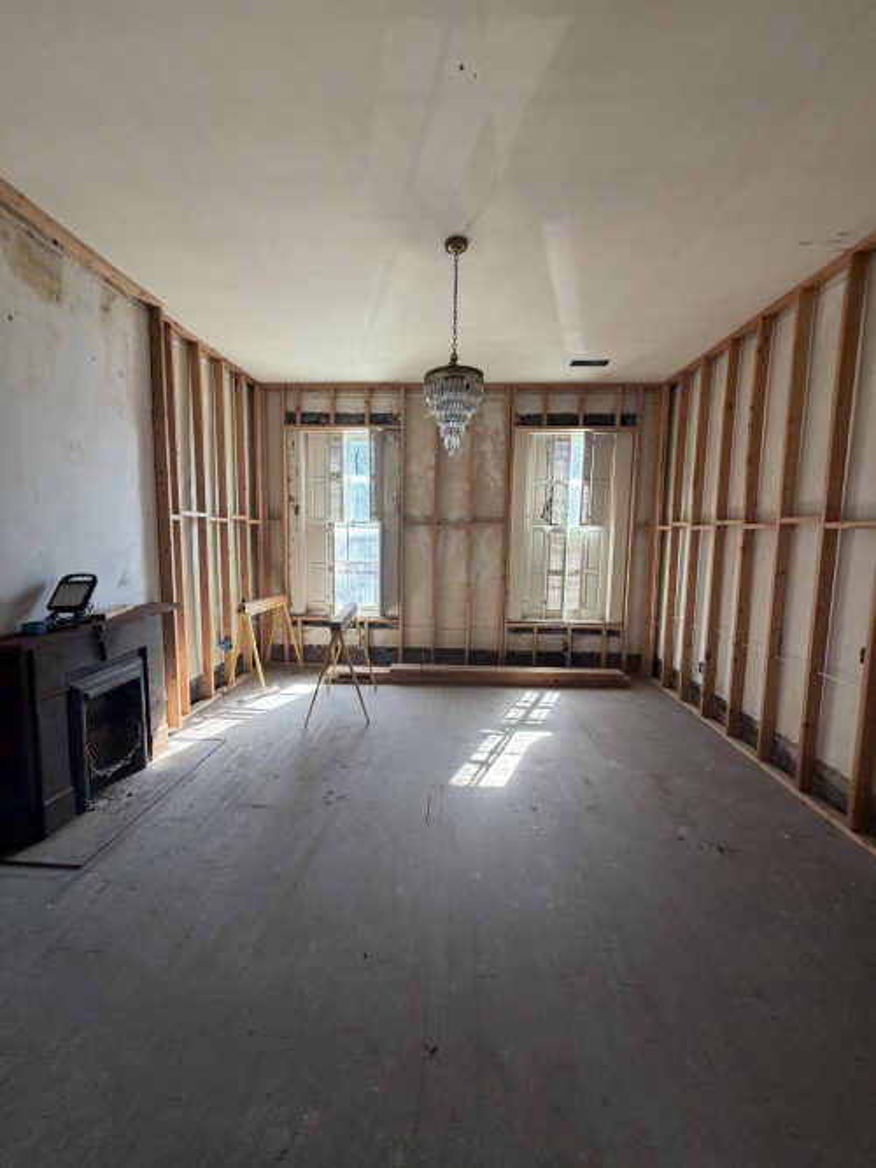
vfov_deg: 102.1
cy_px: 584
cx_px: 438
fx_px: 473
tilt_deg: -5.7
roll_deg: -0.3
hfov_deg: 85.7
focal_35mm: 14
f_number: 2.2
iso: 250
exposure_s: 1/121
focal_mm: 2.22
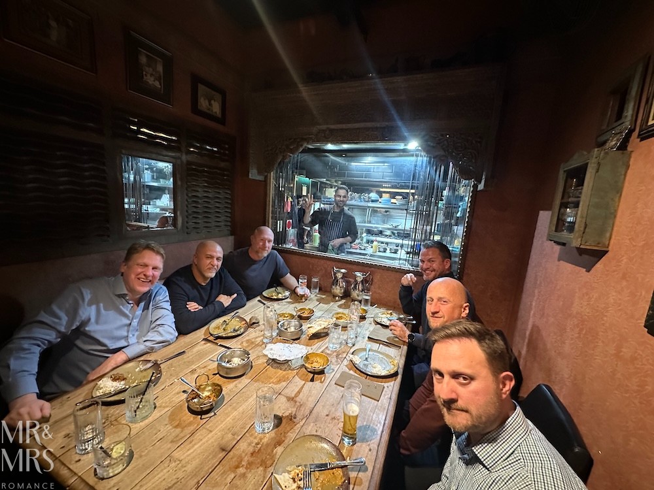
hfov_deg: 102.1
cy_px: 245
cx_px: 327
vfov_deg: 85.7
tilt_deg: -8.6
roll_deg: -3.7
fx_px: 265
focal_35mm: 14
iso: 800
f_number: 2.2
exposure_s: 1/34
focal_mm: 2.22
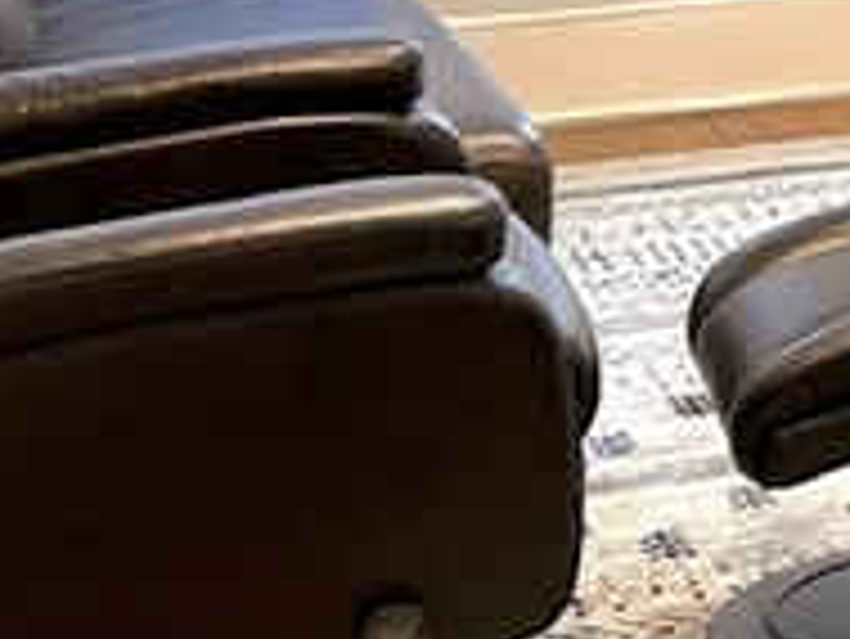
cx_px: 2006
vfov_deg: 9.9
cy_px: -572
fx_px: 3464
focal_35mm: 141
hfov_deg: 11.6
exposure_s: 1/120
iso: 125
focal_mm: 5.7
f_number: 1.5
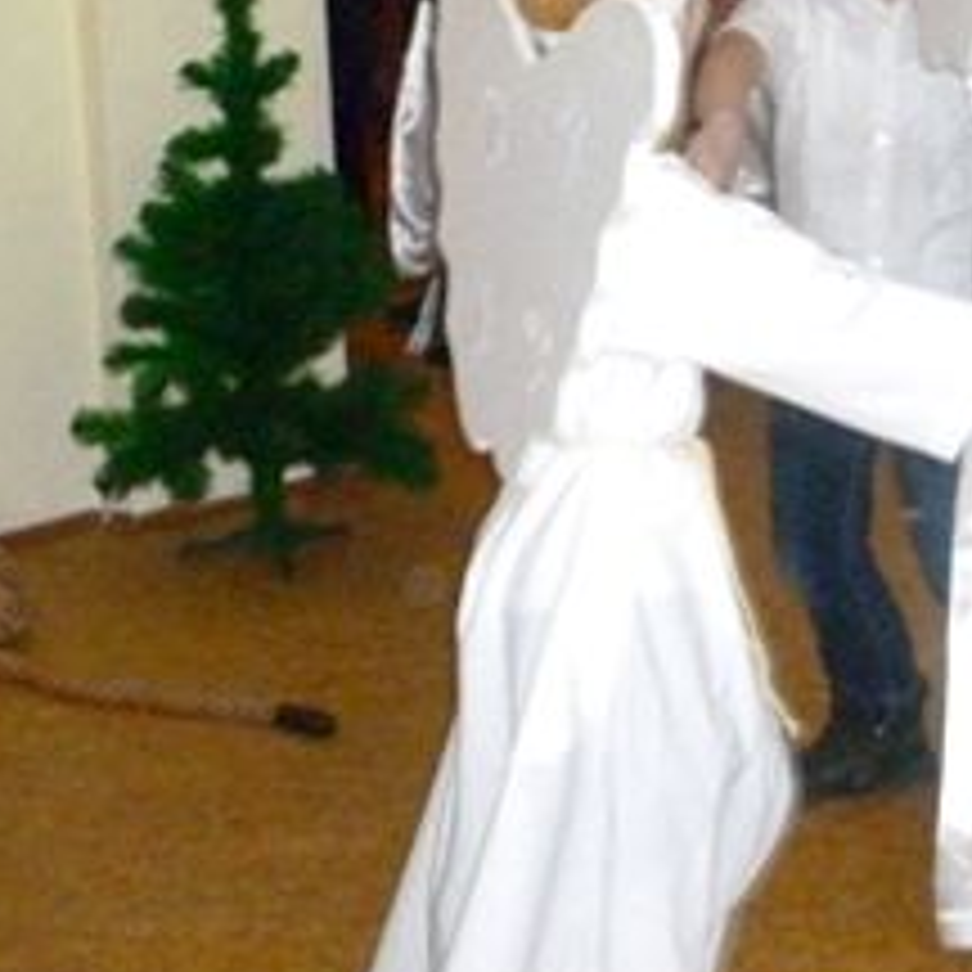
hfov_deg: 17.5
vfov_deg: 18.5
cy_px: 74
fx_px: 2923
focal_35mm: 92
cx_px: 1310
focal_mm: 5.4
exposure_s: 1/60
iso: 640
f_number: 3.4
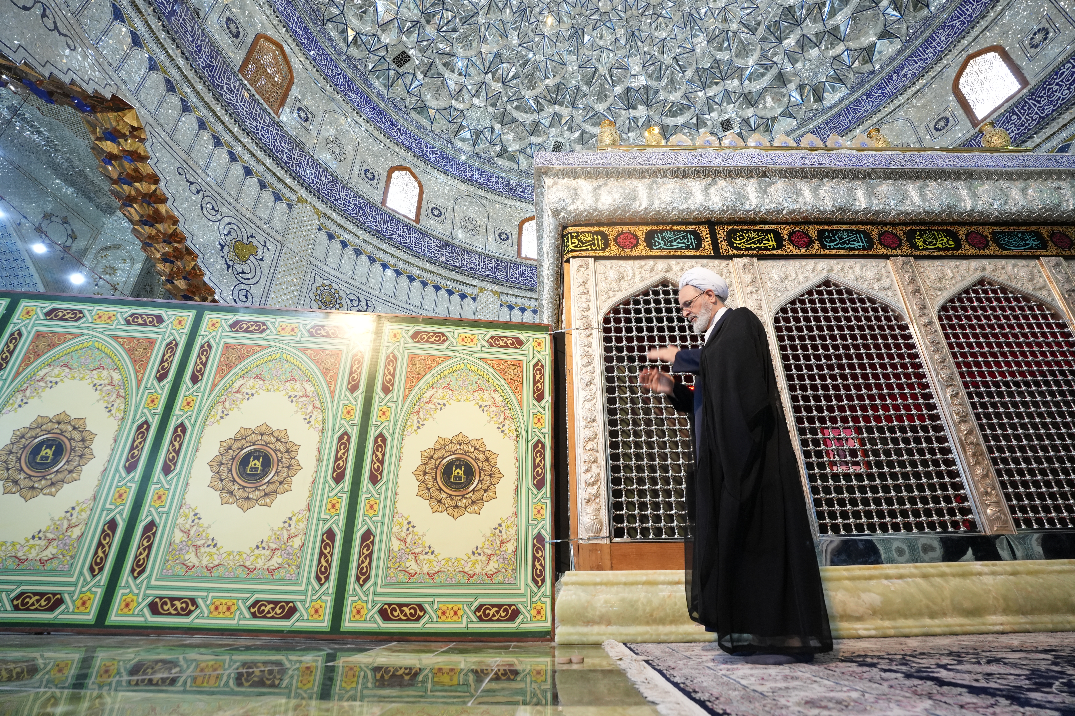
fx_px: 478
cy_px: 358
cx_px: 538
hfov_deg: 96.7
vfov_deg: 73.7
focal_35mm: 16
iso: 2500
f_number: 4.5
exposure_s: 1/100
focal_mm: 16
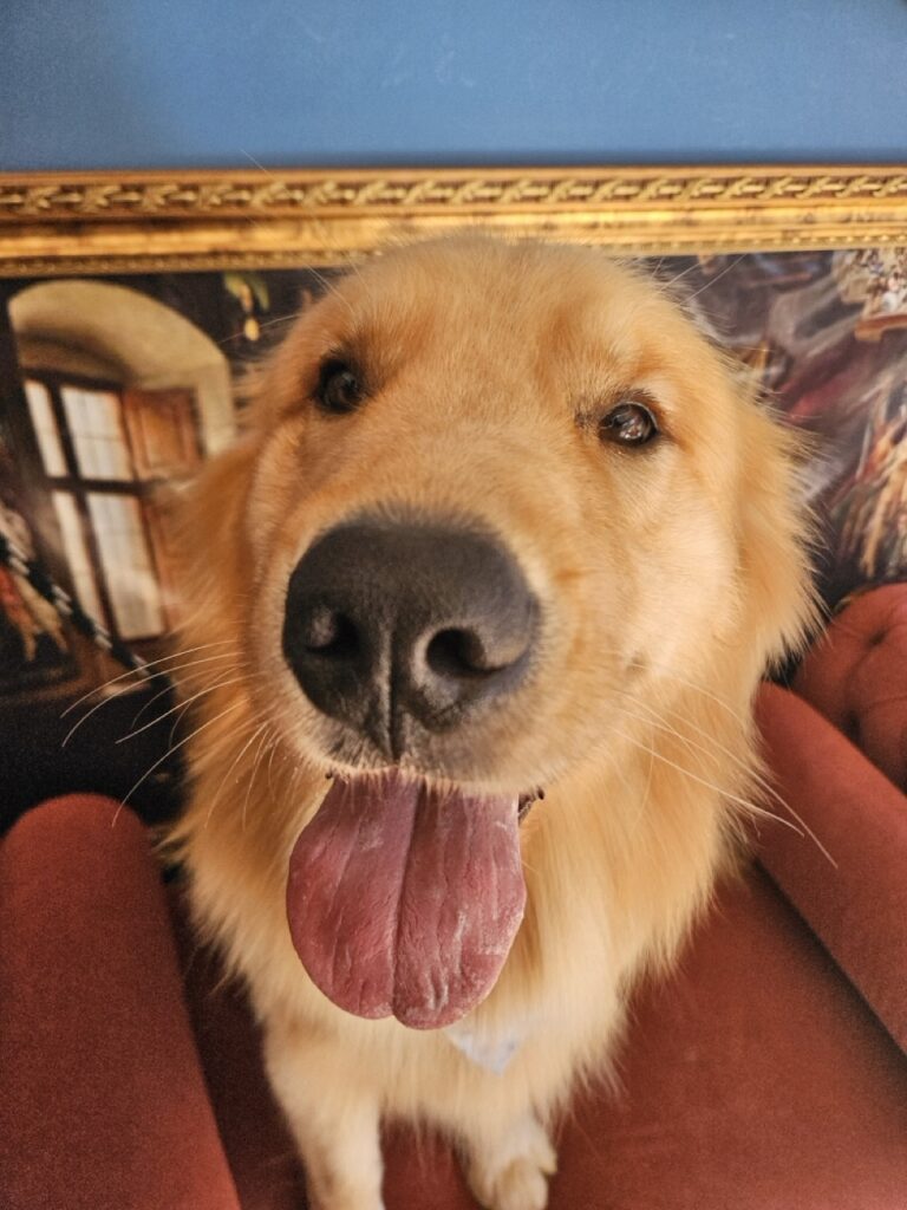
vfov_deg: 73.9
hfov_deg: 58.9
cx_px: 454
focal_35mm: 23
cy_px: 605
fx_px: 804
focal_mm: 5.4
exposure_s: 1/719
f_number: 1.8
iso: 100
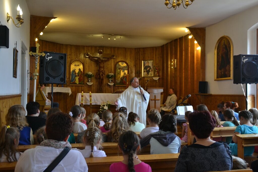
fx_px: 269
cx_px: 129
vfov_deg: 35.5
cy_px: 86
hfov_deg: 51.3
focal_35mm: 38
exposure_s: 1/60
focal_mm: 25
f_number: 3.8
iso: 640
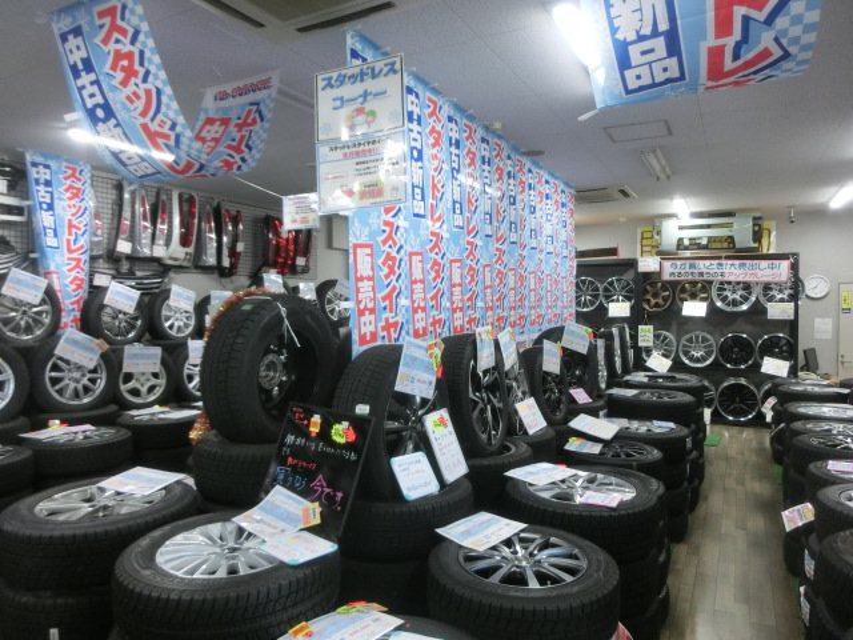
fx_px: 591
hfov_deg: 71.6
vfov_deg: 56.8
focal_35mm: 24
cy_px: 320
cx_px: 426
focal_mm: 4.24
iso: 400
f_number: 3
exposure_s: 1/80
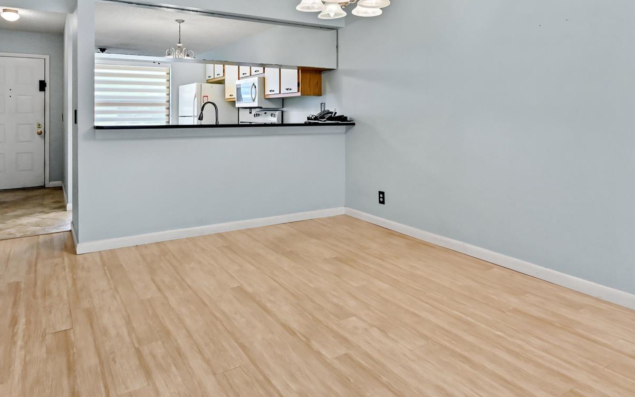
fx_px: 398
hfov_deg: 76.7
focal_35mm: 23
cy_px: 133
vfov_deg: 52.0
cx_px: 274
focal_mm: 17
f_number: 9
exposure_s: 1/30
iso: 1250
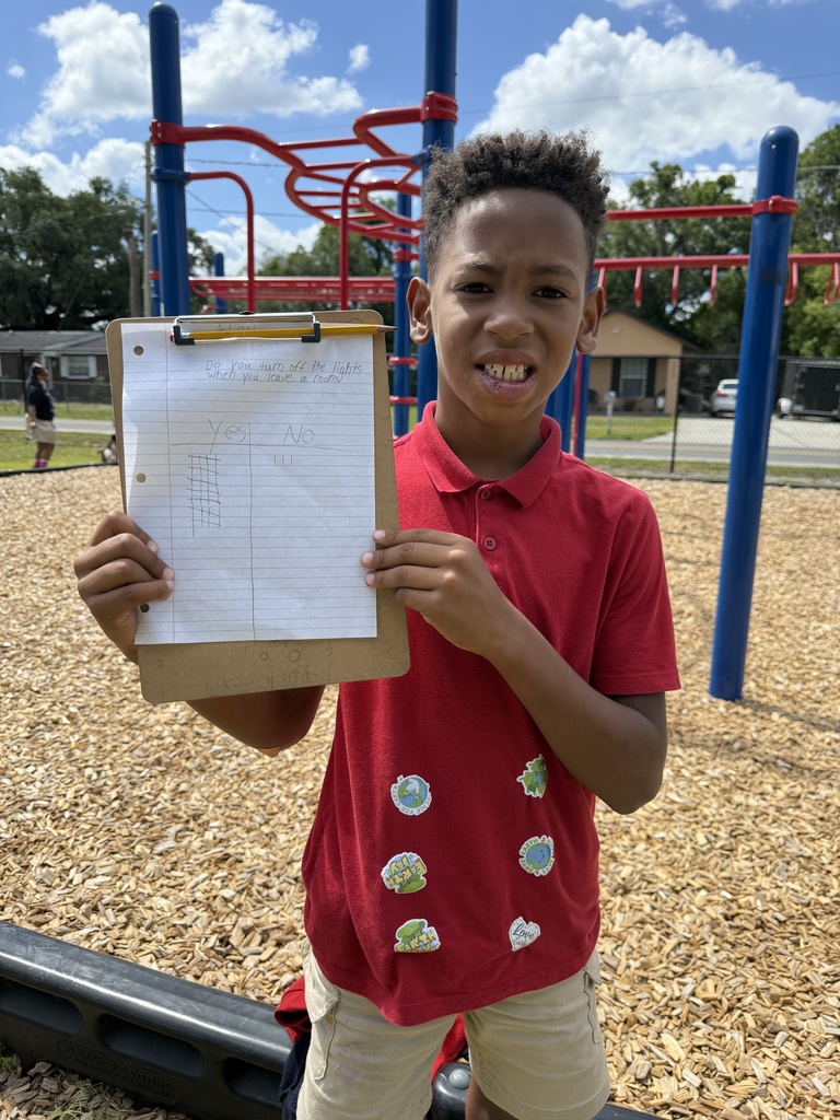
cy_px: 560
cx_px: 420
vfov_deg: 71.6
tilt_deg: -11.1
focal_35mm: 24
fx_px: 777
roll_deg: -1.4
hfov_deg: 56.8
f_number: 1.78
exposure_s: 1/3145
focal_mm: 6.76
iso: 100
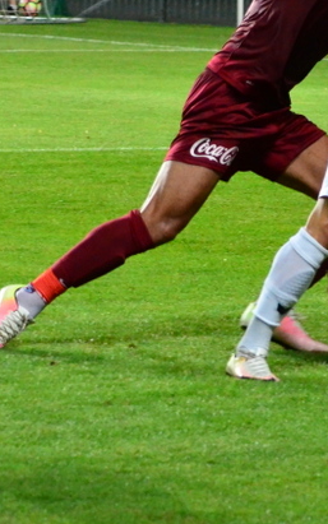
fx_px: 4461
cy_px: 85
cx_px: 378
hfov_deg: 4.2
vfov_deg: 6.7
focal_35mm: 312
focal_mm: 70
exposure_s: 1/400
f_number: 5
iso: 2800
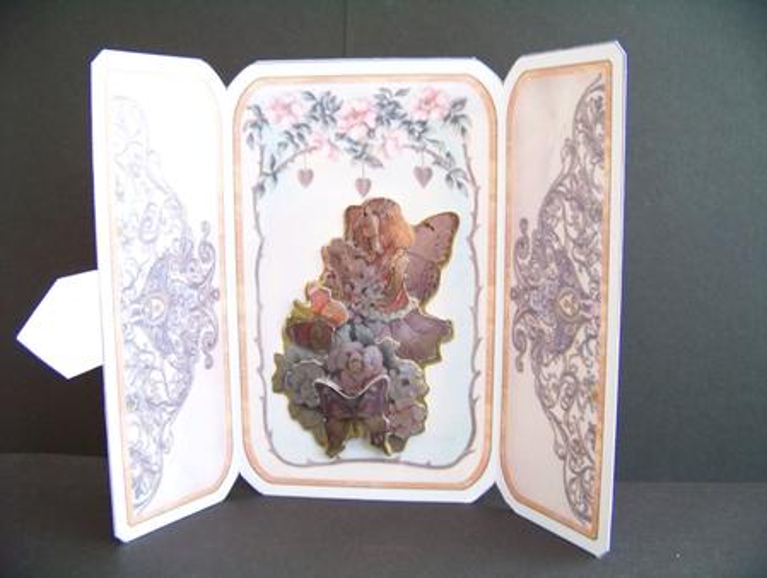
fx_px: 799
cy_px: 289
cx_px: 384
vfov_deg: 39.7
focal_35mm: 36
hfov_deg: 51.3
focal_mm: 5.85
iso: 400
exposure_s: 1/25
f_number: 2.8
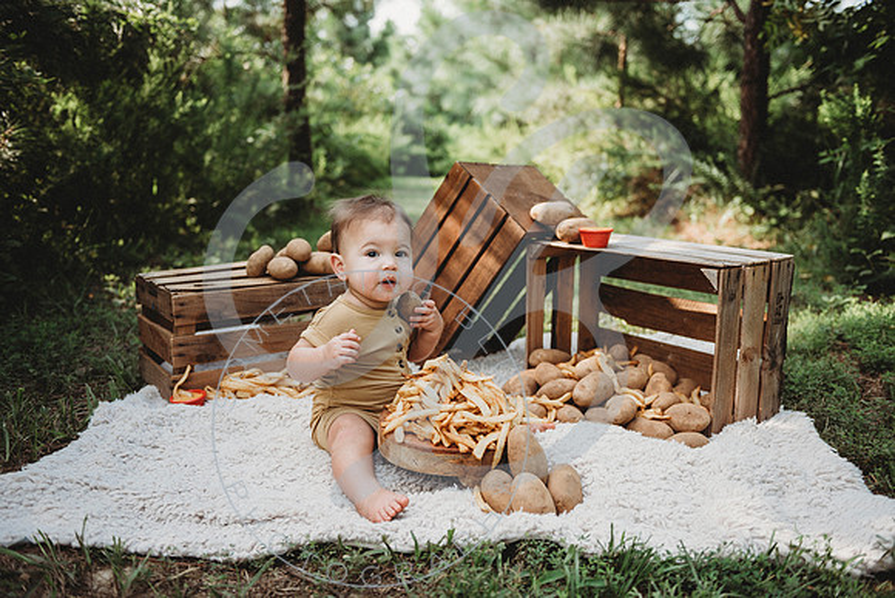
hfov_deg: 54.4
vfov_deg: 37.9
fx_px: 870
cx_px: 448
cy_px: 299
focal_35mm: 35
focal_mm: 35
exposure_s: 1/320
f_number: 2.8
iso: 100
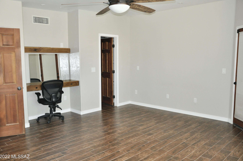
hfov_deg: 58.0
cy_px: 81
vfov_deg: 40.4
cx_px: 121
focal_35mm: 33
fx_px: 219
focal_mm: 21
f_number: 3.8
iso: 800
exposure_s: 1/60
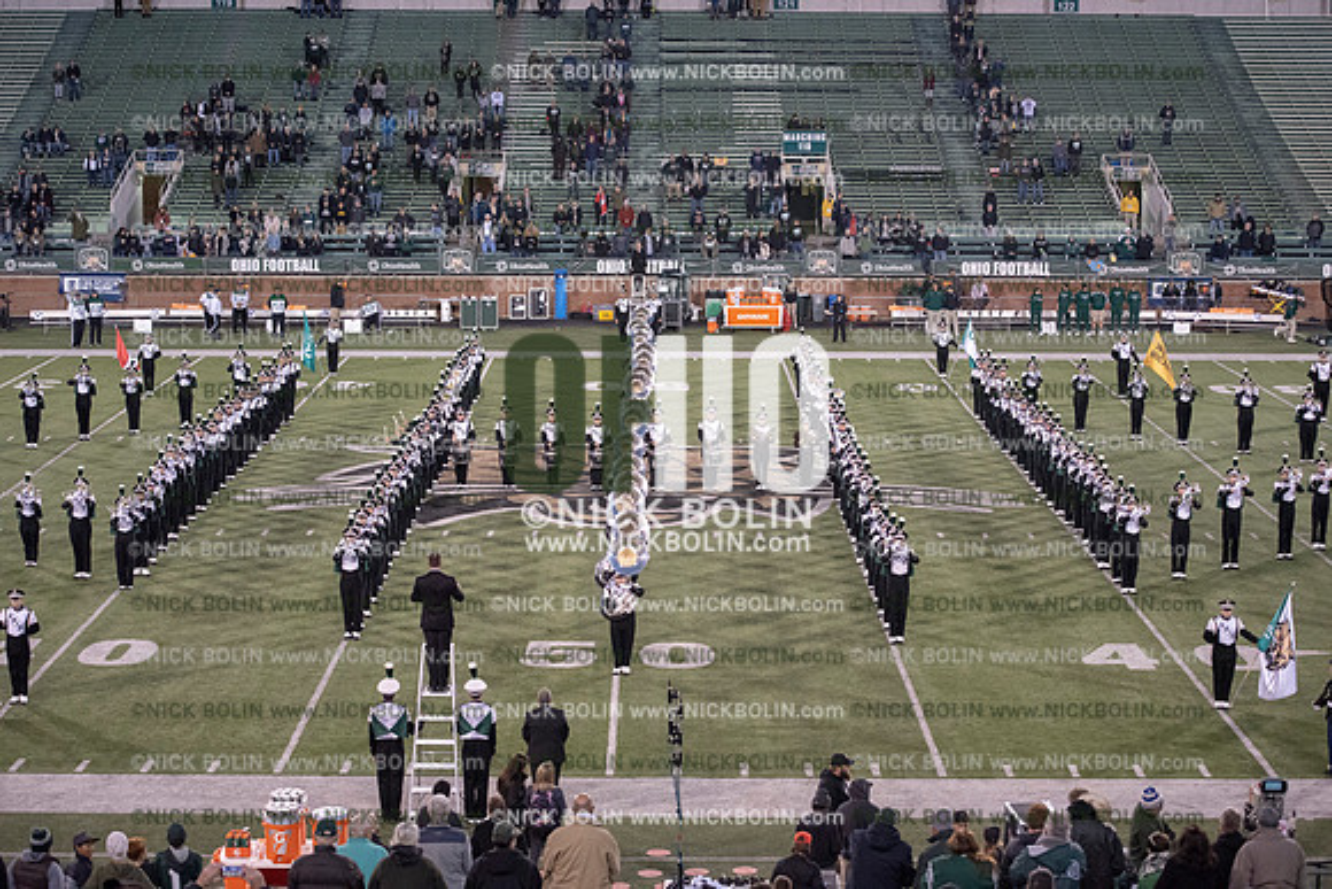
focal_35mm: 70
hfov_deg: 28.8
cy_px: 444
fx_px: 2590
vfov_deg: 19.5
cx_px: 666
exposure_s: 1/1250
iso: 5000
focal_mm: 70
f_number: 3.2
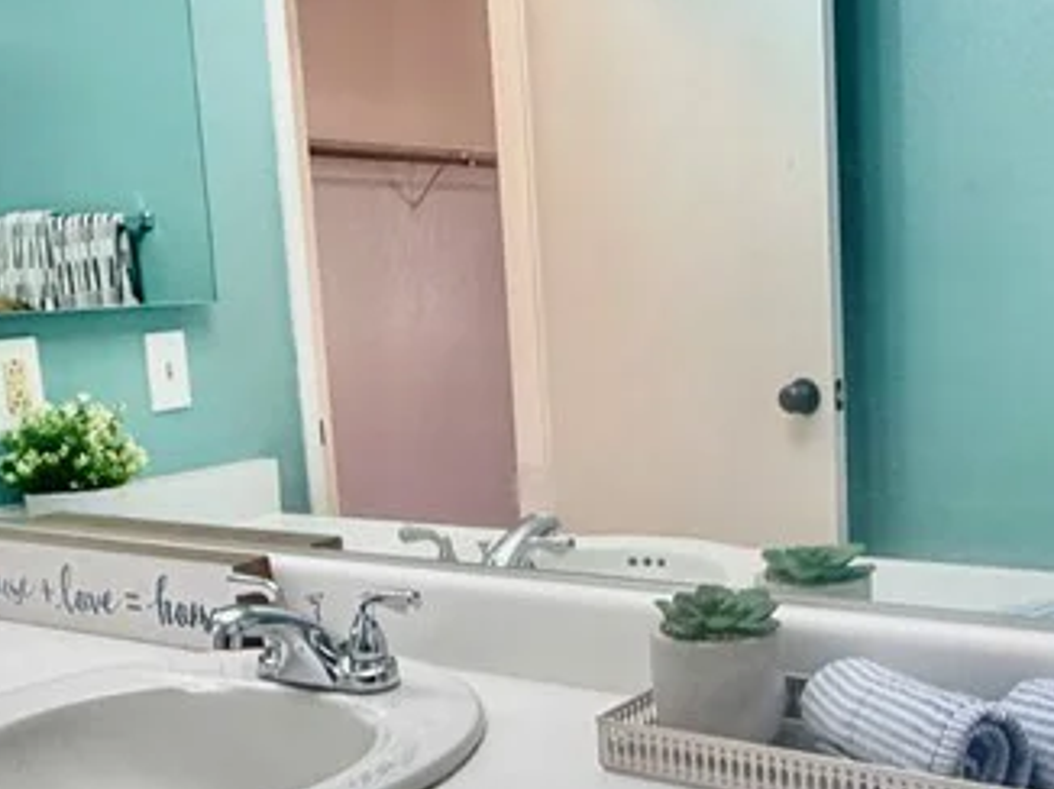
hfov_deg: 42.8
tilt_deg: -9.4
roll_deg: +2.5
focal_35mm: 44
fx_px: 1339
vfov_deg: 32.7
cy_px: 475
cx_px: 621
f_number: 2.2
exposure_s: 1/120
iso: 200
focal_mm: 2.22
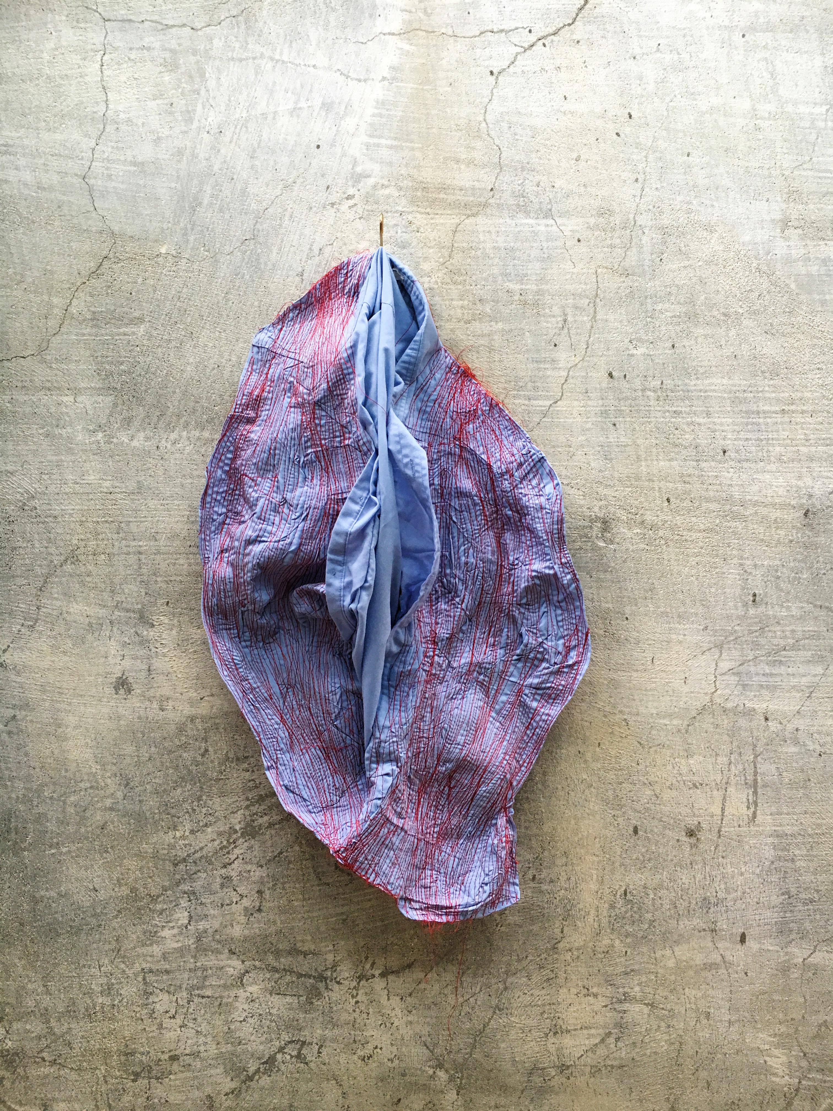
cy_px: 556
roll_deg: -1.7
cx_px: 416
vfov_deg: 61.7
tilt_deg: -4.4
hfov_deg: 48.2
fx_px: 930
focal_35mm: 29
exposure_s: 1/33
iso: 50
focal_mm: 4.15
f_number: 2.2
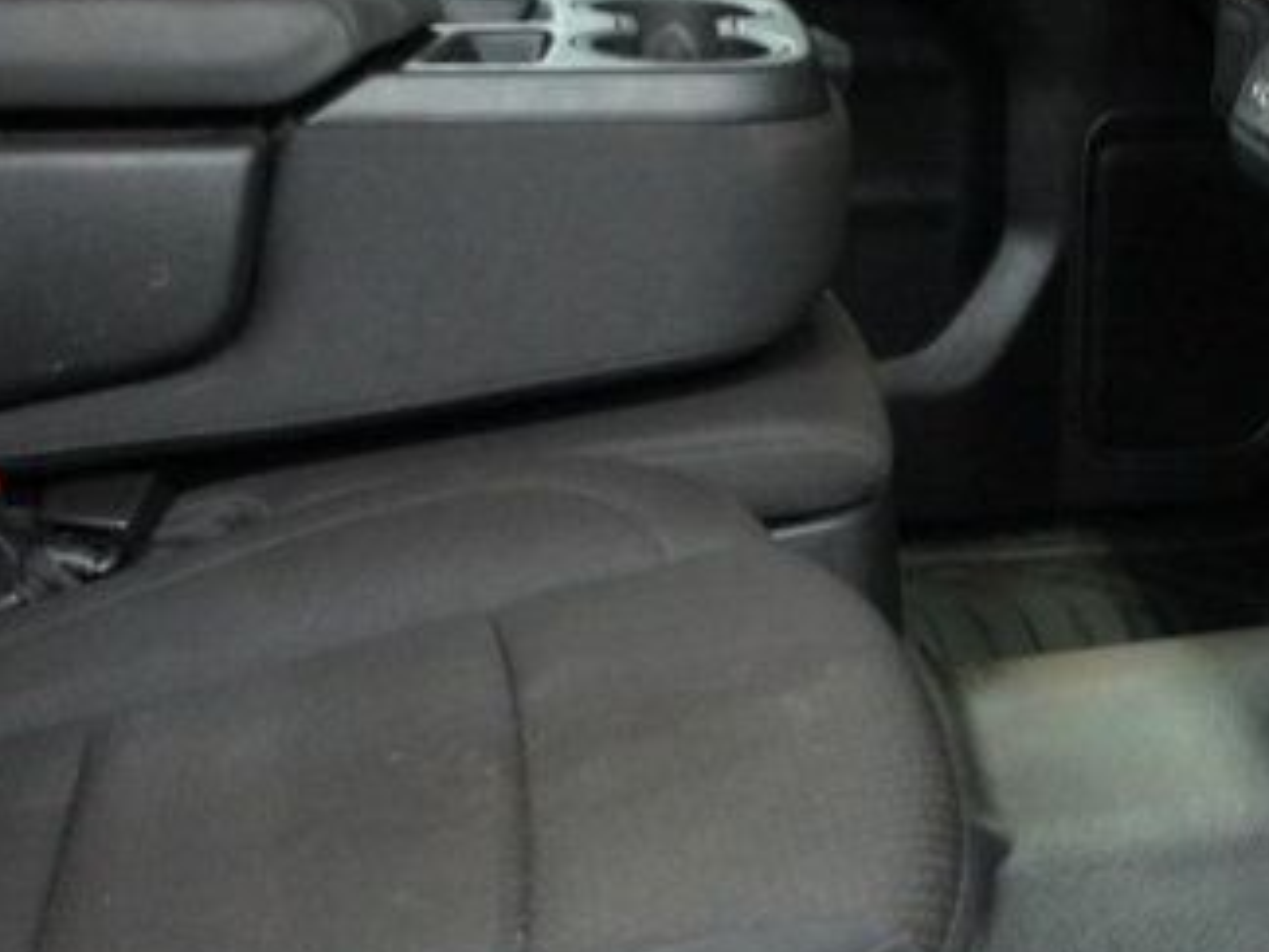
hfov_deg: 23.6
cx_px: 924
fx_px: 3006
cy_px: 335
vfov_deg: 18.0
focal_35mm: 82
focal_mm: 18
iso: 1600
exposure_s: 1/30
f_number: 3.5
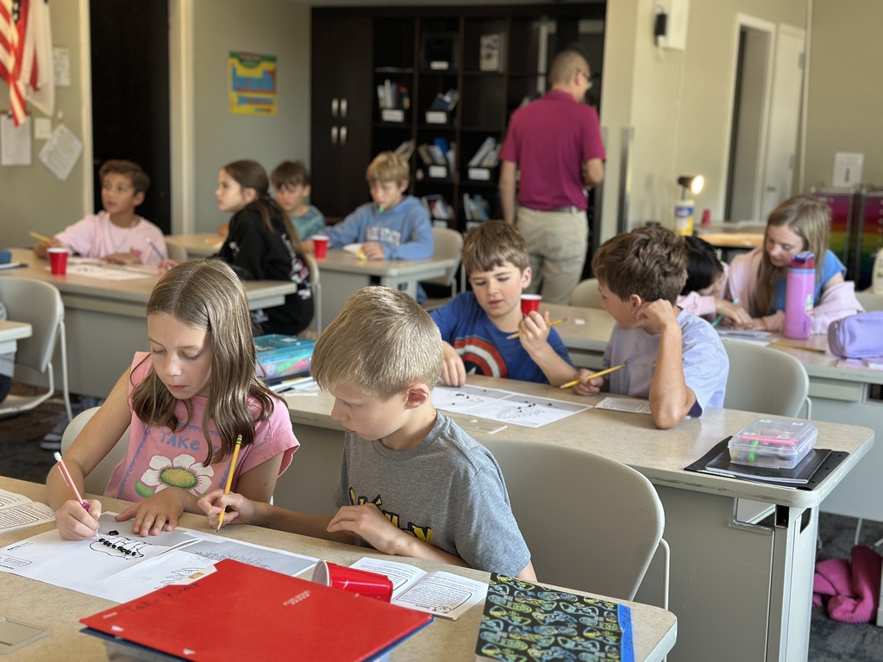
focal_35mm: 48
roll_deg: -1.7
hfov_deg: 39.7
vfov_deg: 30.3
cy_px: 331
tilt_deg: -9.3
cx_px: 442
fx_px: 1224
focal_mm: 6.86
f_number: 1.78
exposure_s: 1/60
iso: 200
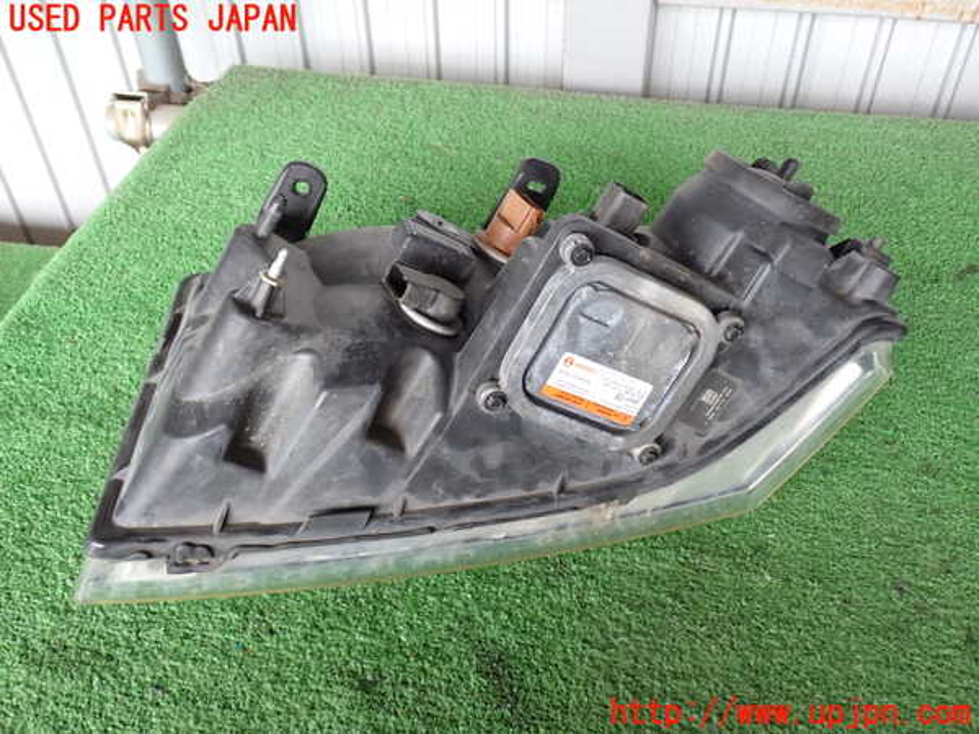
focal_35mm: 32
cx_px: 490
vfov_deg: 44.2
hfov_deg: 56.8
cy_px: 367
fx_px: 905
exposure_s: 1/60
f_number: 2.4
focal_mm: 5.79
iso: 200
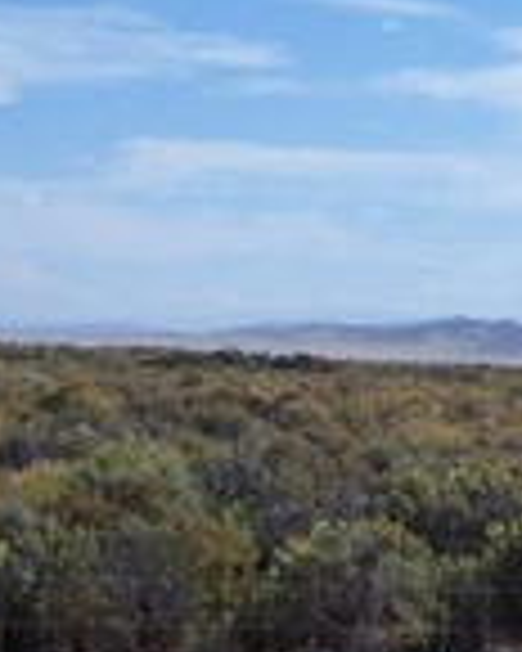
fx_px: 2819
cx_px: 1102
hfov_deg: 9.7
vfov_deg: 13.2
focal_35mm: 146
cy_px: 171
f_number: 5.6
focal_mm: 5.6
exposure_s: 1/750
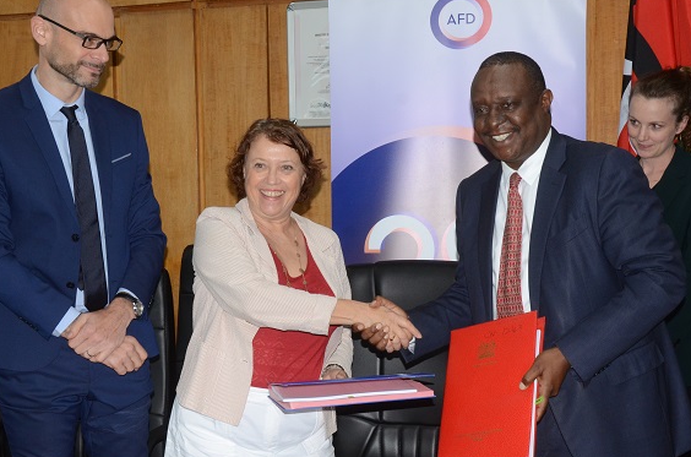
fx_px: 1206
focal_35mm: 63
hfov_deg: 32.0
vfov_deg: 21.5
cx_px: 348
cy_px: 224
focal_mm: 32
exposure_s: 1/80
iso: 1000
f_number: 11
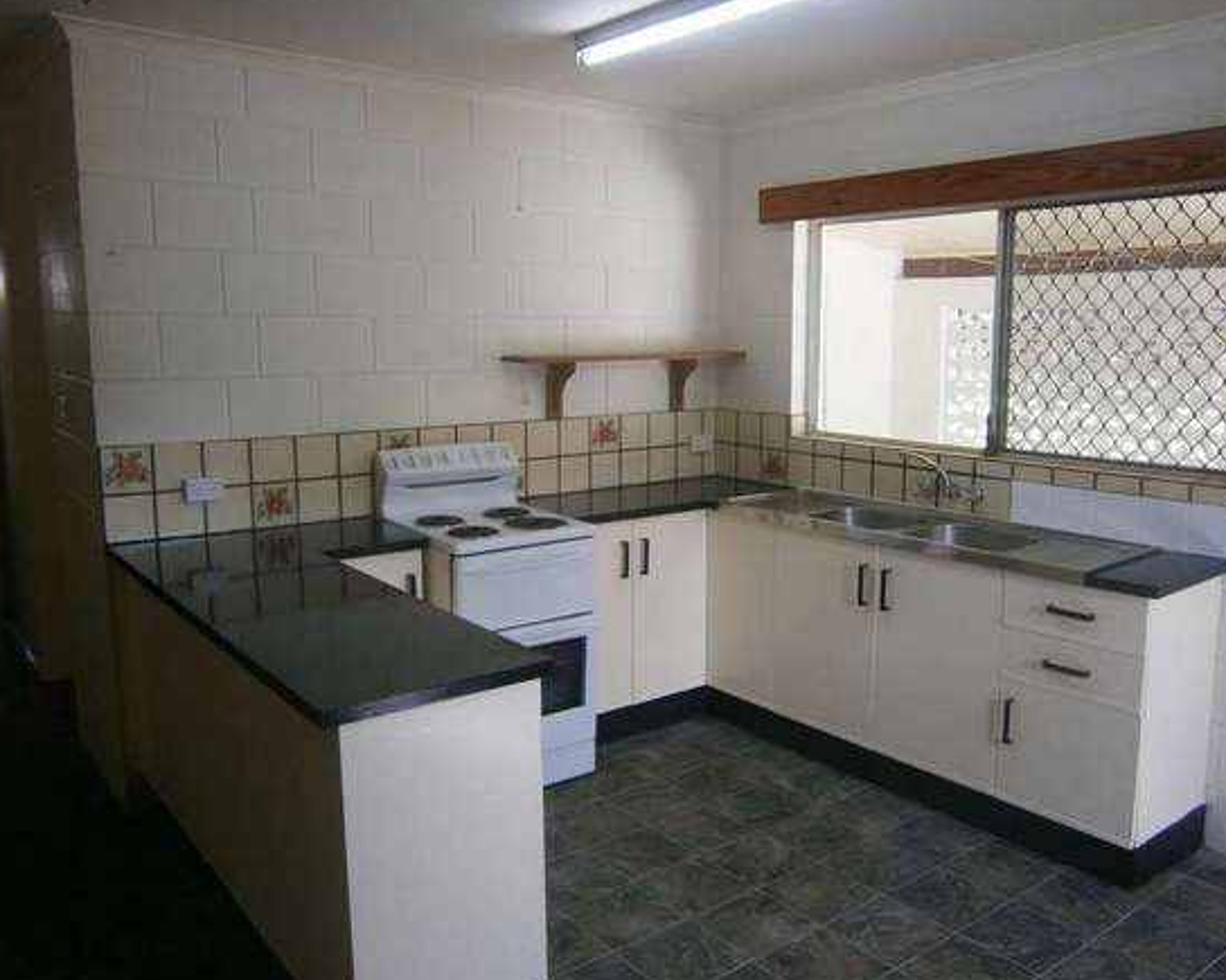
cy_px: 491
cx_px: 656
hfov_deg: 62.2
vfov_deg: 51.5
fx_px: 1016
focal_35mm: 28
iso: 100
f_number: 2.8
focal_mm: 4.7
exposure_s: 1/30
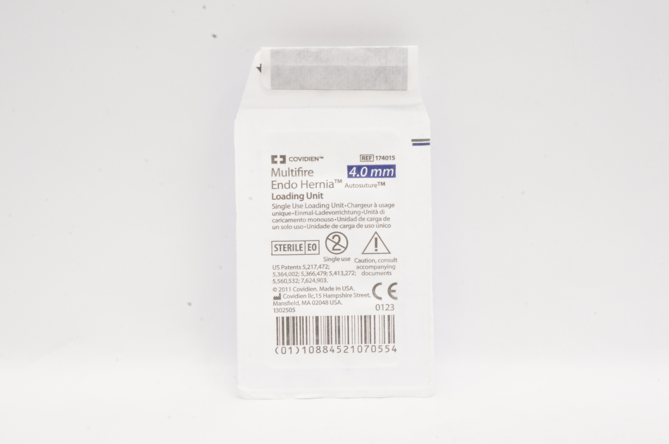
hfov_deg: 35.1
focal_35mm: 57
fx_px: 1058
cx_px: 334
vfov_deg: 23.7
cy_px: 222
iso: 1600
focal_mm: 38
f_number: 25
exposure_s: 1/13
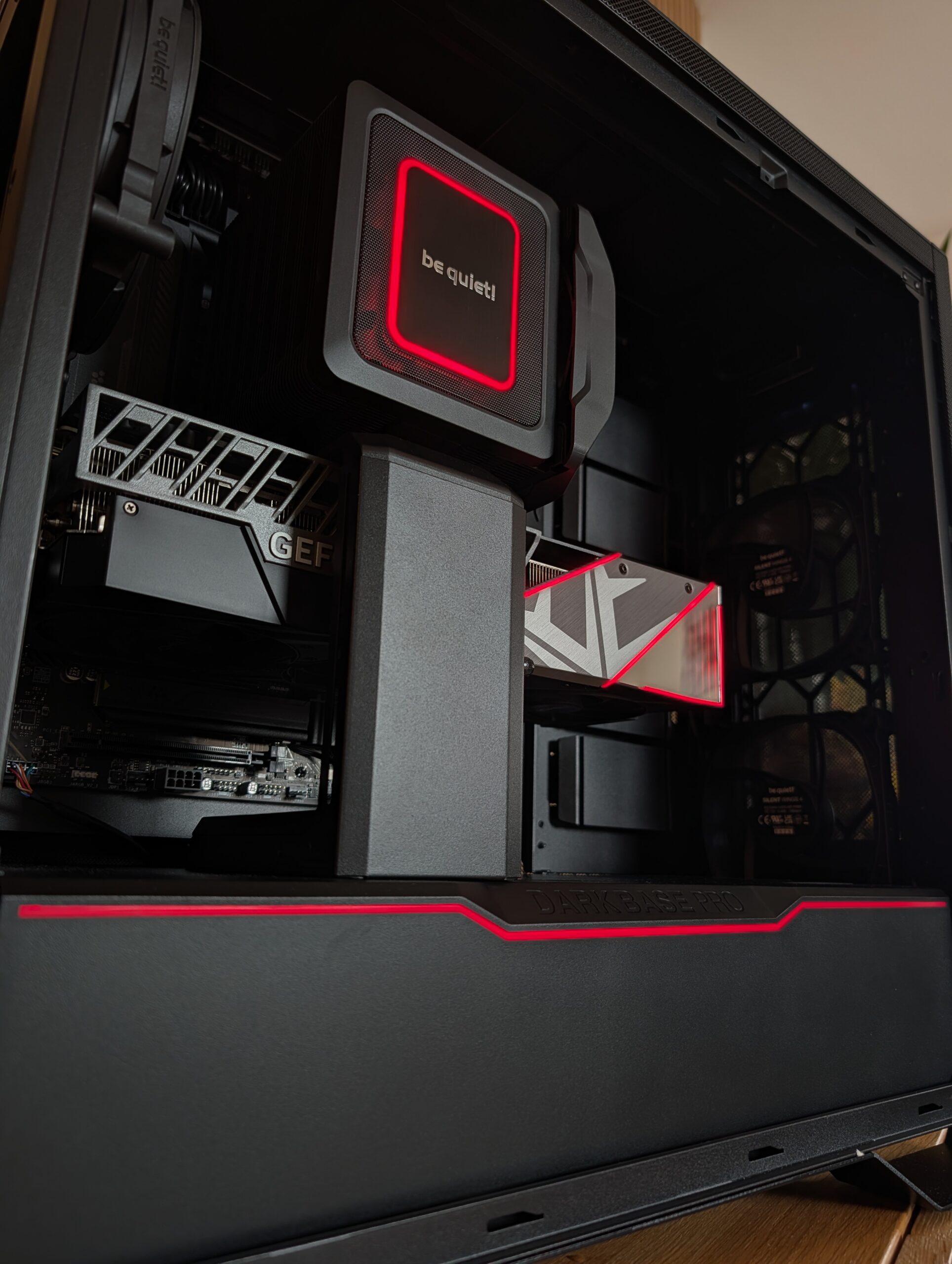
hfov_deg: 56.9
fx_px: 878
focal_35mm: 24
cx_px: 476
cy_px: 632
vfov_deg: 71.5
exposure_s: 1/37.4
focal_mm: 6.9
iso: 21
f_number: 1.68
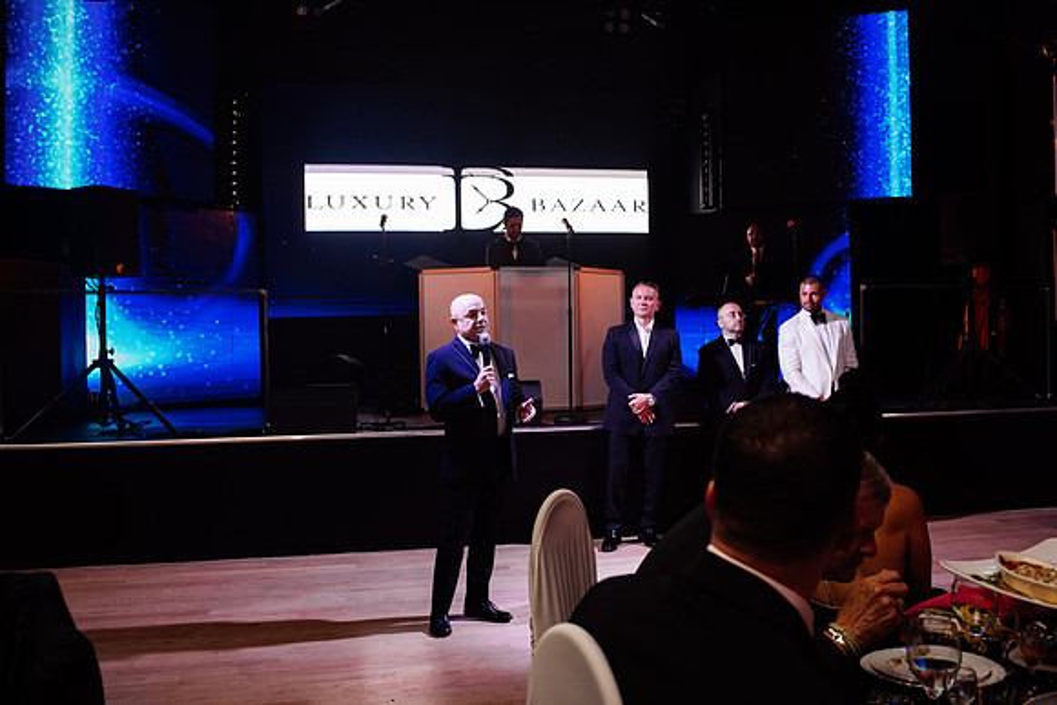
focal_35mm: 35
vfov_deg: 37.9
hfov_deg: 54.4
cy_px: 352
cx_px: 528
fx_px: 1028
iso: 2000
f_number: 4.5
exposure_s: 1/200
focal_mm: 35
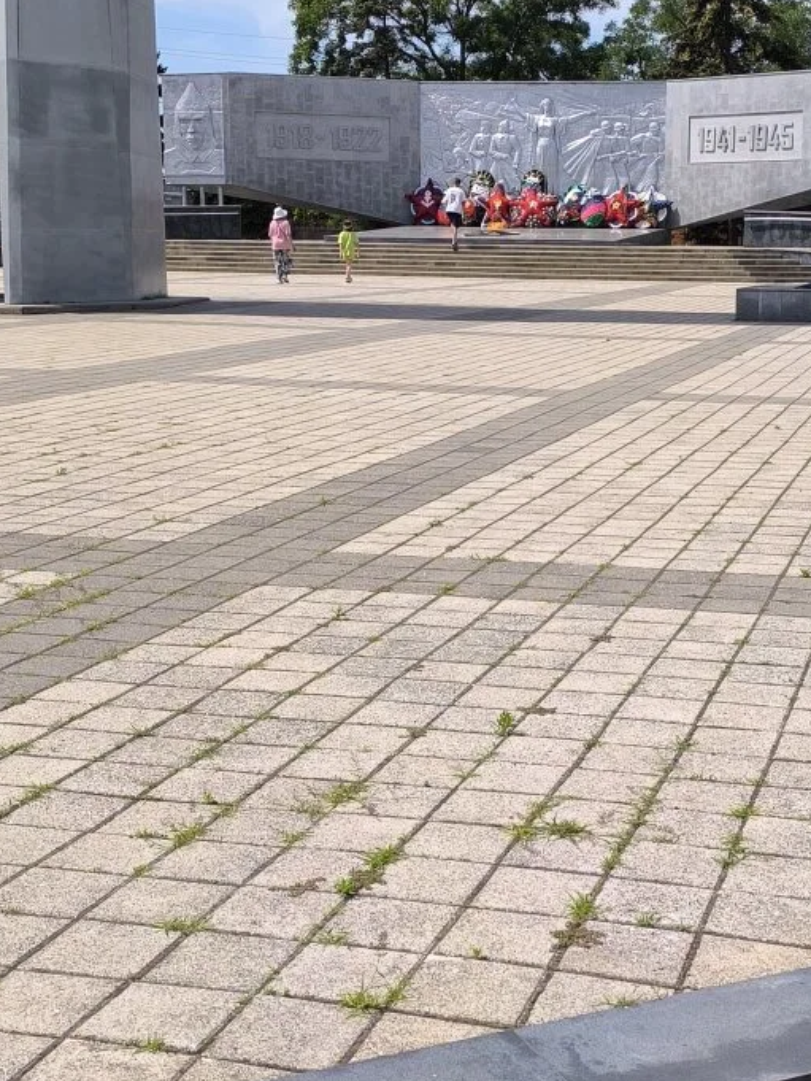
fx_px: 1686
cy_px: 556
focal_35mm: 54
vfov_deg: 35.5
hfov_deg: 26.8
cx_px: 576
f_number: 1.65
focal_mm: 6.14
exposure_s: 1/927
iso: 50
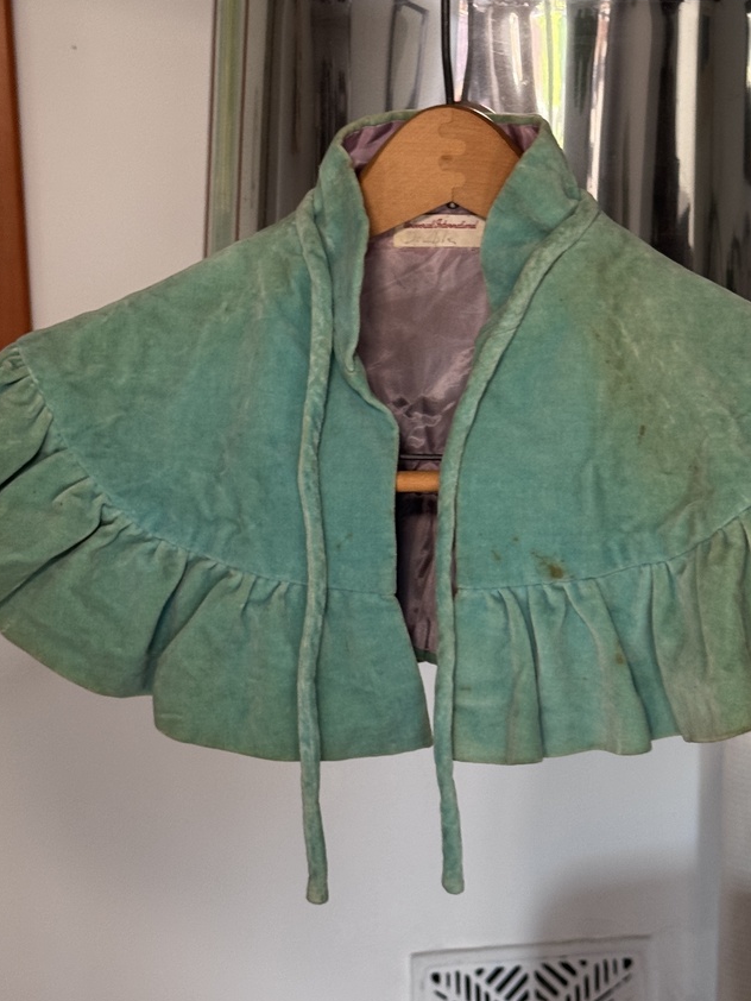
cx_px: 434
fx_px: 2197
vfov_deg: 25.6
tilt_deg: -6.5
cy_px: 450
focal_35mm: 76
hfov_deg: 19.4
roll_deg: +2.0
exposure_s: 1/72
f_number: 1.78
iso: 100
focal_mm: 6.76
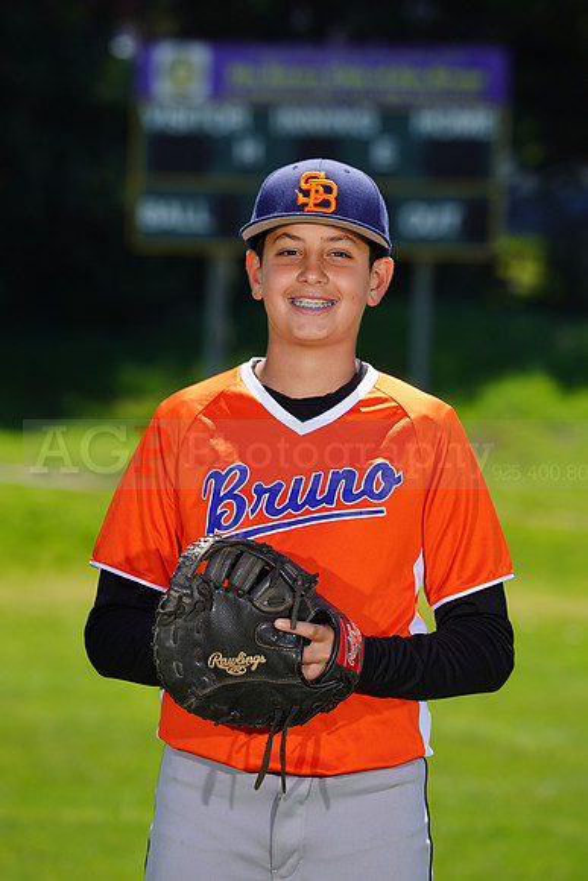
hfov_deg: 5.5
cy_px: 440
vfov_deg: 8.2
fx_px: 6121
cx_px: 294
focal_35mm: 250
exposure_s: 1/250
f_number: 8
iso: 100
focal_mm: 250
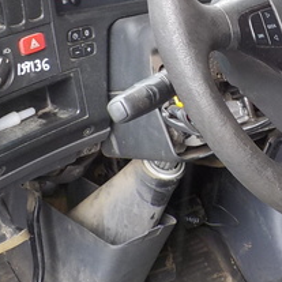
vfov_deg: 20.8
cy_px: 40
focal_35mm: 82
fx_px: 756
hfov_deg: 20.4
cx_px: 285
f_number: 3.3
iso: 125
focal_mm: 4.1
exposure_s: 1/30
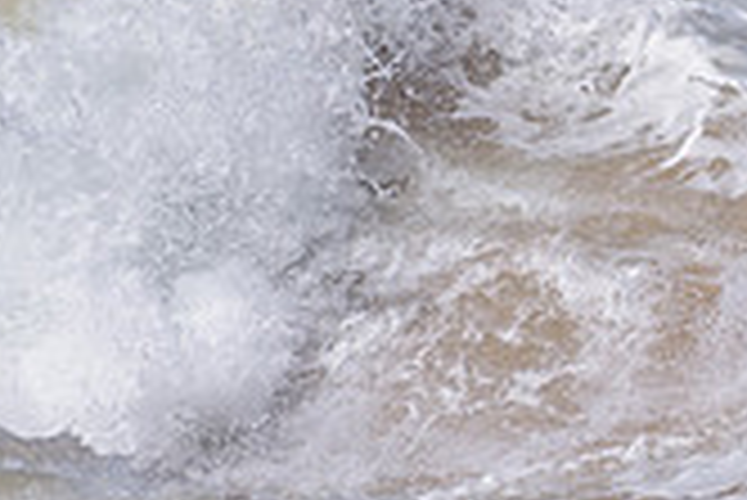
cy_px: 71
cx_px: 1032
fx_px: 44484
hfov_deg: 1.0
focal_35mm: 2142
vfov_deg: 0.6
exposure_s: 1/2000
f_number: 5.6
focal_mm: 500
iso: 90
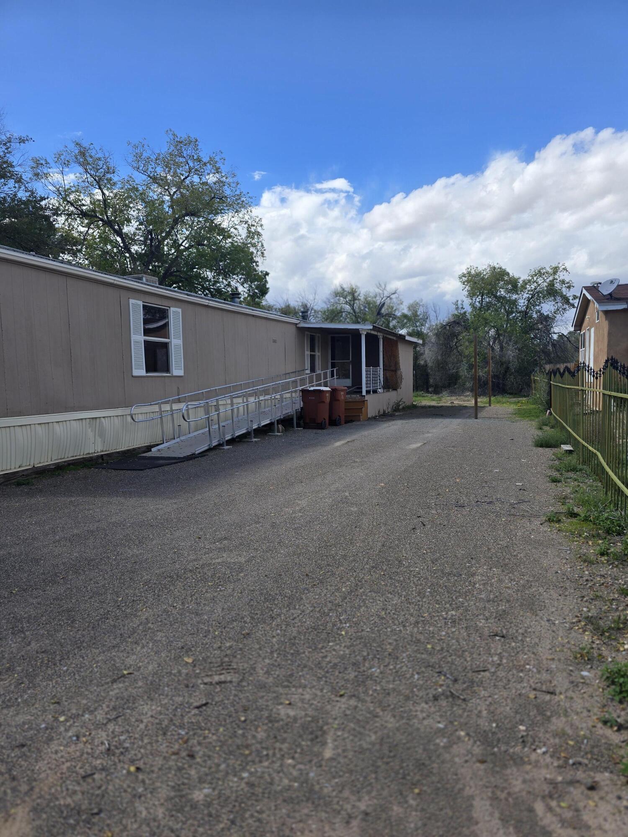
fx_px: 556
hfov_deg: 58.9
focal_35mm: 23
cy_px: 418
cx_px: 314
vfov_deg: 73.9
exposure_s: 1/707
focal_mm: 6.3
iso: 12
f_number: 1.7
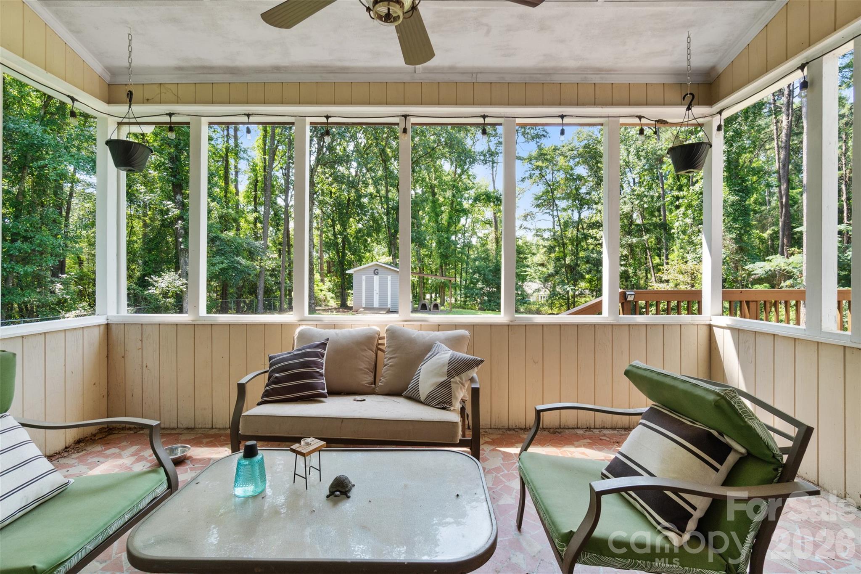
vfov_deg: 77.3
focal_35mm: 15
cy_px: 287
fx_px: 359
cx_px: 430
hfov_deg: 100.4
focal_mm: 10
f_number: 7.1
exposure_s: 1/40
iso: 100
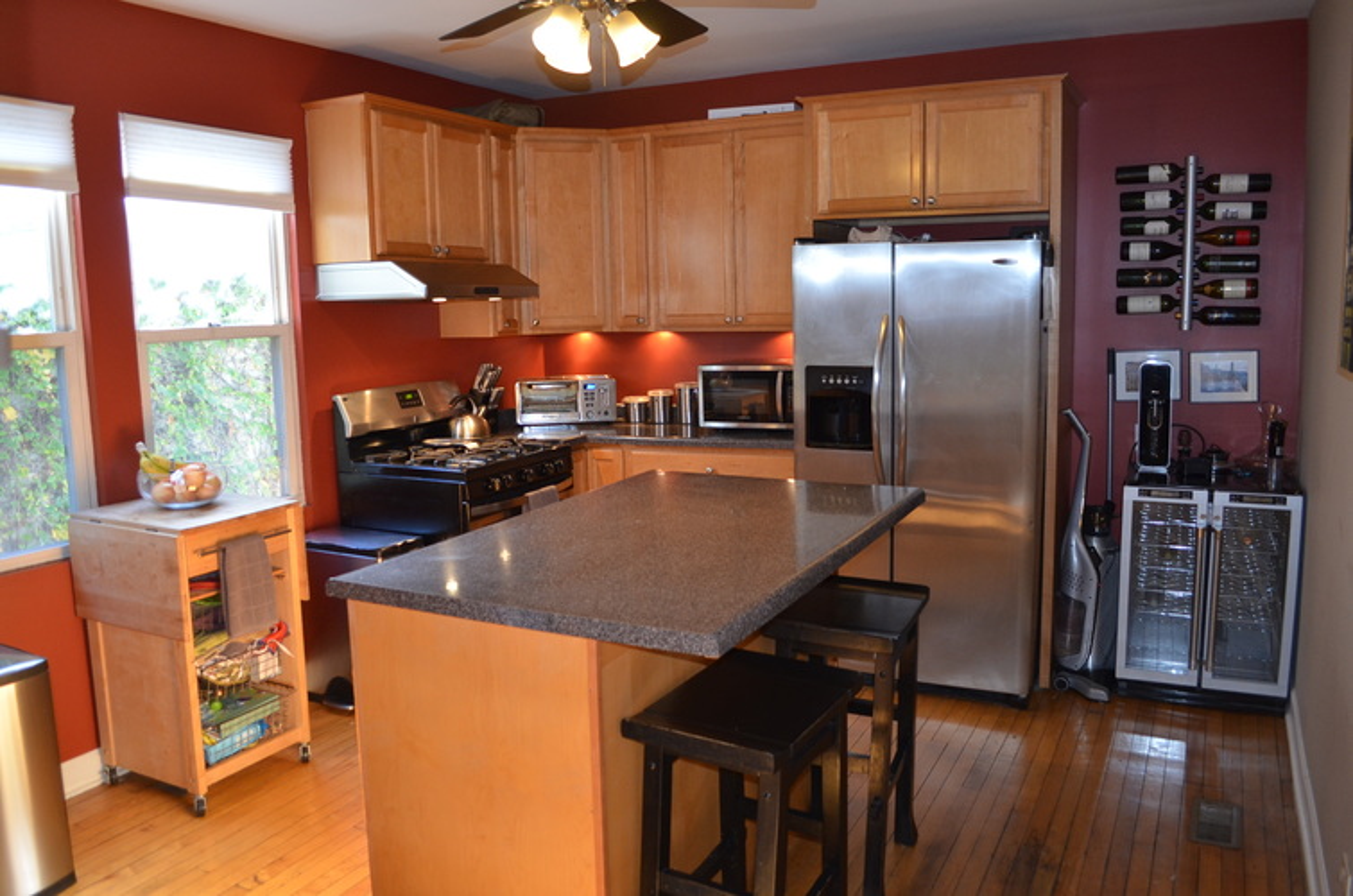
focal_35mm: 27
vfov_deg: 47.7
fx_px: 1013
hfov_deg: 67.5
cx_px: 676
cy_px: 448
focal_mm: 18
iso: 640
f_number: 3.5
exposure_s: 1/60
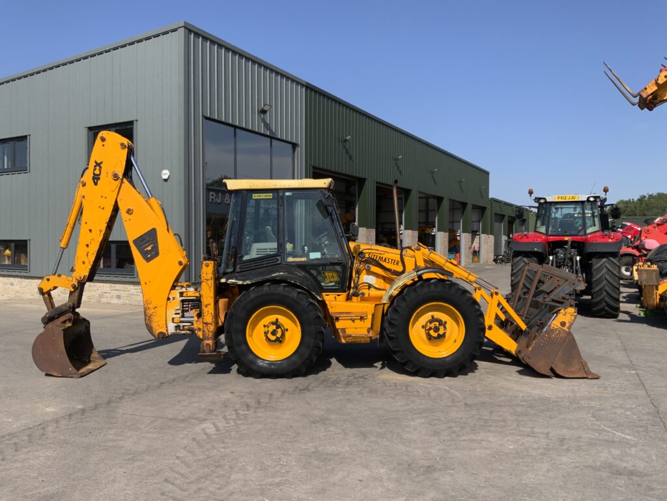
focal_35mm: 29
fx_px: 559
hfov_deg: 61.7
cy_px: 250
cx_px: 334
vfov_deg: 48.2
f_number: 1.8
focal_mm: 3
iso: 16
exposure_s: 1/2227
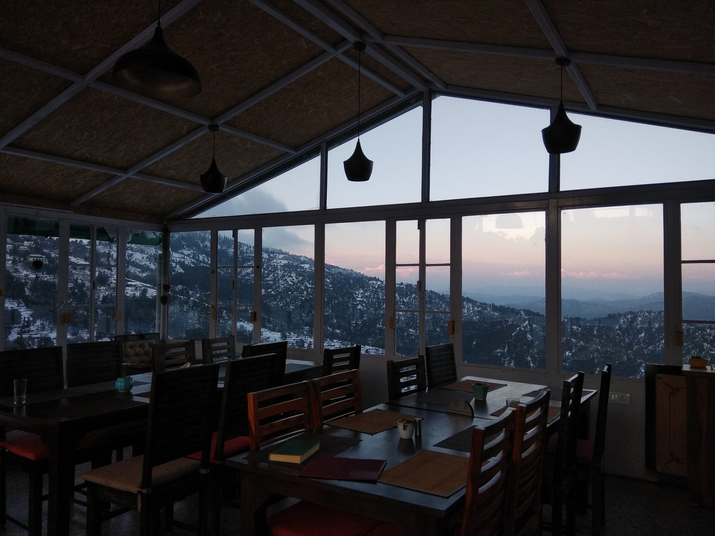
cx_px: 358
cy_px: 268
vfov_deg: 63.4
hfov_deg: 79.0
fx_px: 434
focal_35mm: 21
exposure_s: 1/115
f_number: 2
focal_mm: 3.57
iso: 100
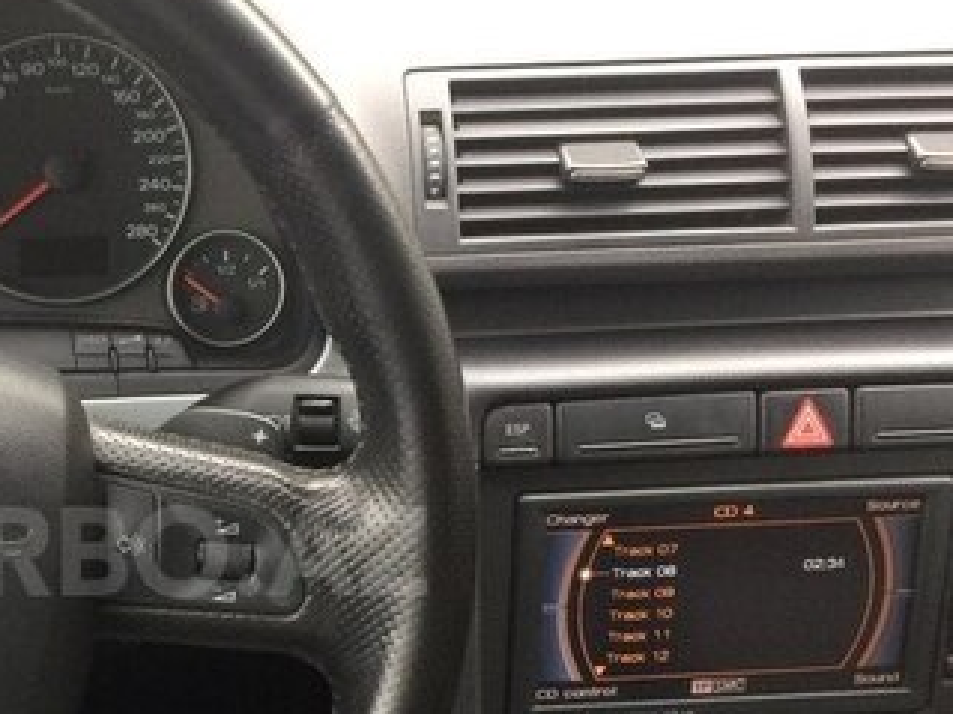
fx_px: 1651
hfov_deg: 30.9
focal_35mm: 60
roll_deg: -1.4
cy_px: 551
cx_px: 122
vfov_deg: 24.1
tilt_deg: -34.8
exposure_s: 1/33
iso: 80
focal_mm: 4.15
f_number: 2.2
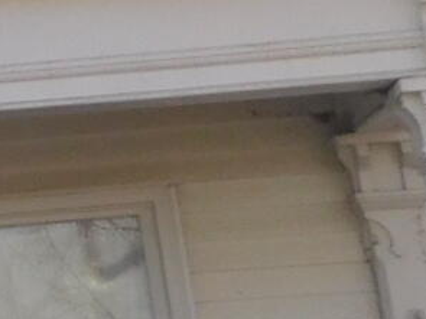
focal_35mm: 185
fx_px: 2276
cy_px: -6
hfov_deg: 7.9
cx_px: -1135
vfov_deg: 8.0
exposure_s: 1/800
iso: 125
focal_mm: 4.1
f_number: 3
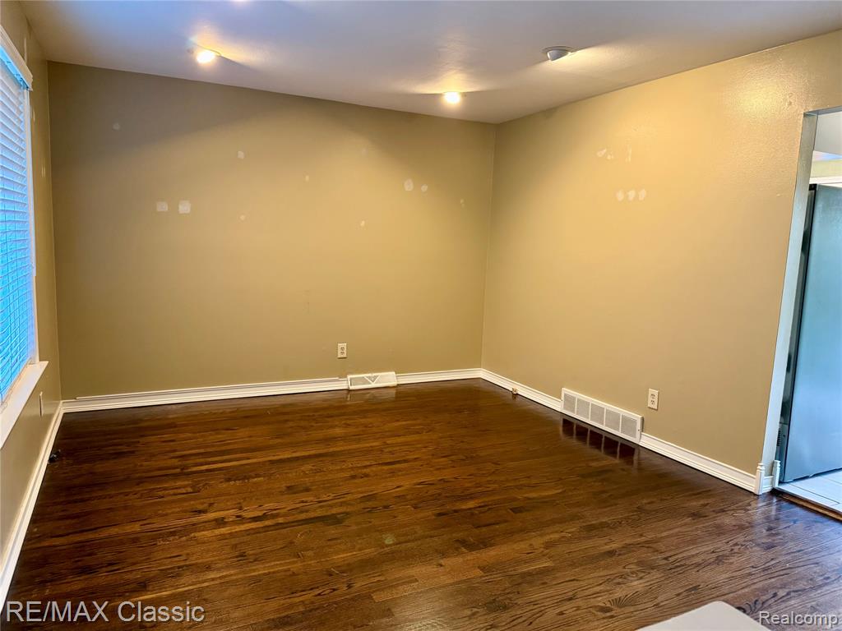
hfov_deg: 71.6
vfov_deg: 56.8
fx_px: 584
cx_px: 421
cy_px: 316
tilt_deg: -6.5
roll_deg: -1.4
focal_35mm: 24
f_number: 1.78
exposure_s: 1/60
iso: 500
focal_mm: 6.76
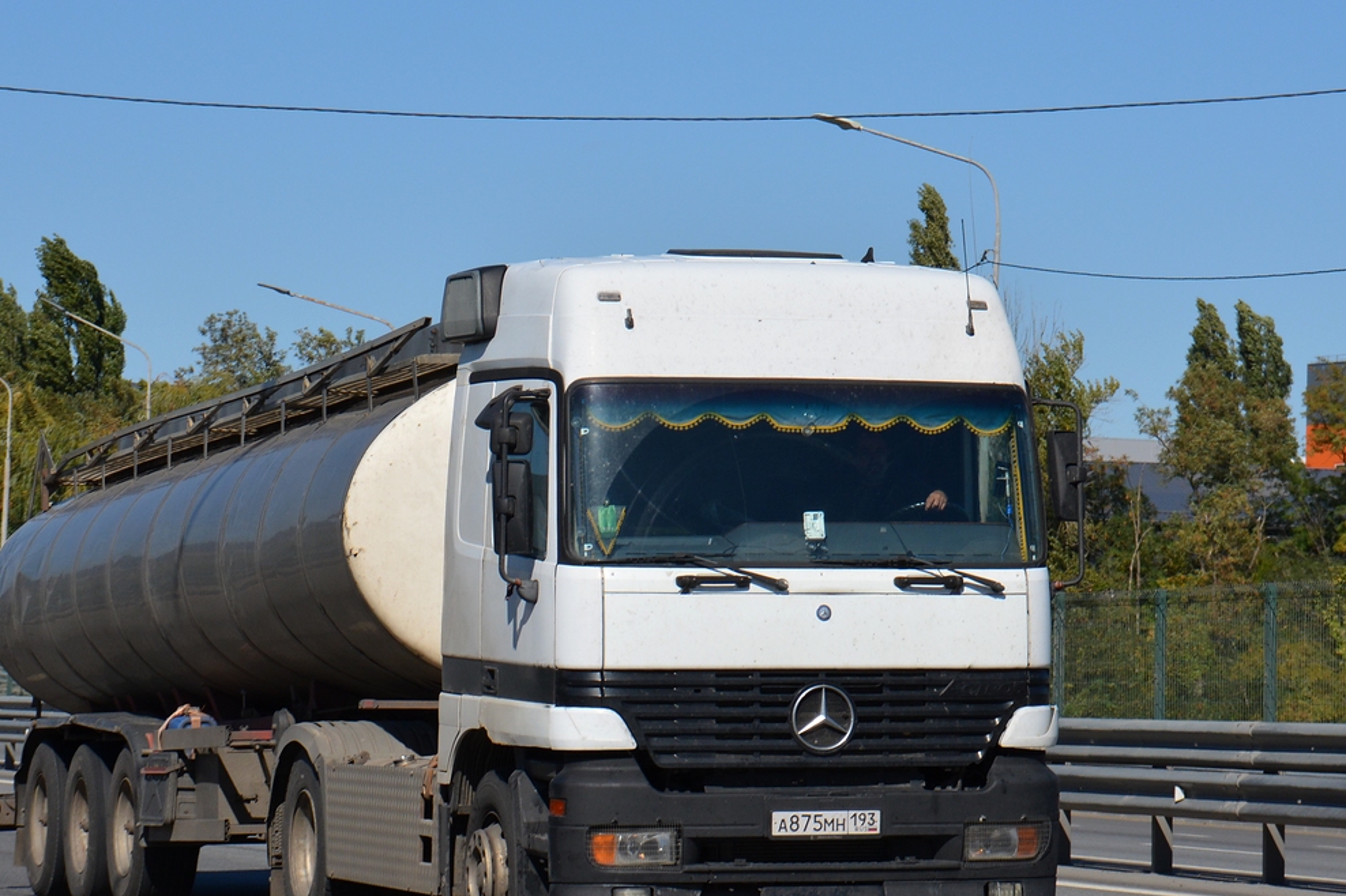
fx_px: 5106
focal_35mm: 137
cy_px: 477
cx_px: 642
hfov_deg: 15.0
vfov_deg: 10.0
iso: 400
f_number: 8
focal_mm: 75
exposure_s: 1/2000
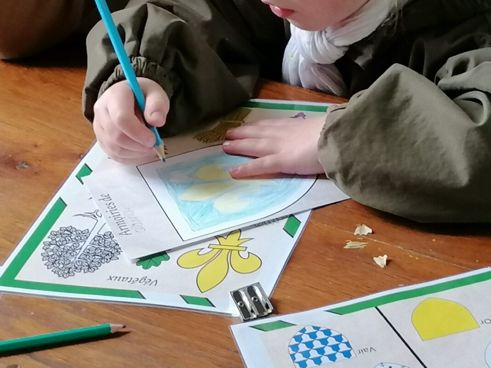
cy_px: 184
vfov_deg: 13.7
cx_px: 246
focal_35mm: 108
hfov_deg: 18.2
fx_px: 1532
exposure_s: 1/25
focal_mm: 4.75
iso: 320
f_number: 1.8
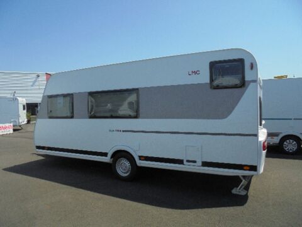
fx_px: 227
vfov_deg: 53.1
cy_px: 114
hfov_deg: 67.3
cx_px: 151
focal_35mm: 26
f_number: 3.5
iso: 100
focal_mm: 4.6
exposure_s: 1/1000
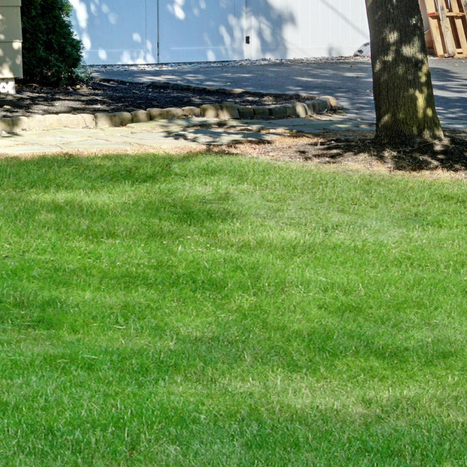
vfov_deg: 15.5
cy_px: -49
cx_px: -440
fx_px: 1664
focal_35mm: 109
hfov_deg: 13.8
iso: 200
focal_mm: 32
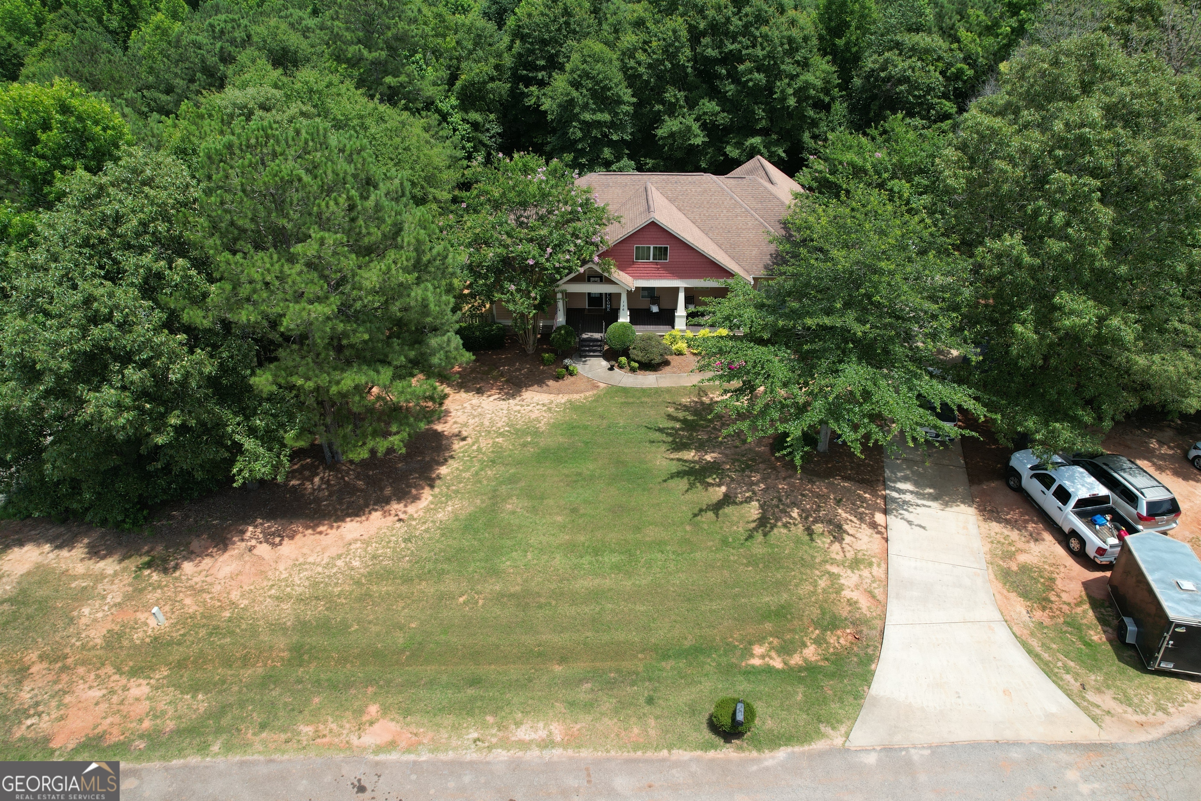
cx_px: 600
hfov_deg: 78.6
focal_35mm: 22
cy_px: 400
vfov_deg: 57.2
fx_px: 734
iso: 100
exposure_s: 1/1250
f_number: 2.8
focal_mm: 8.38
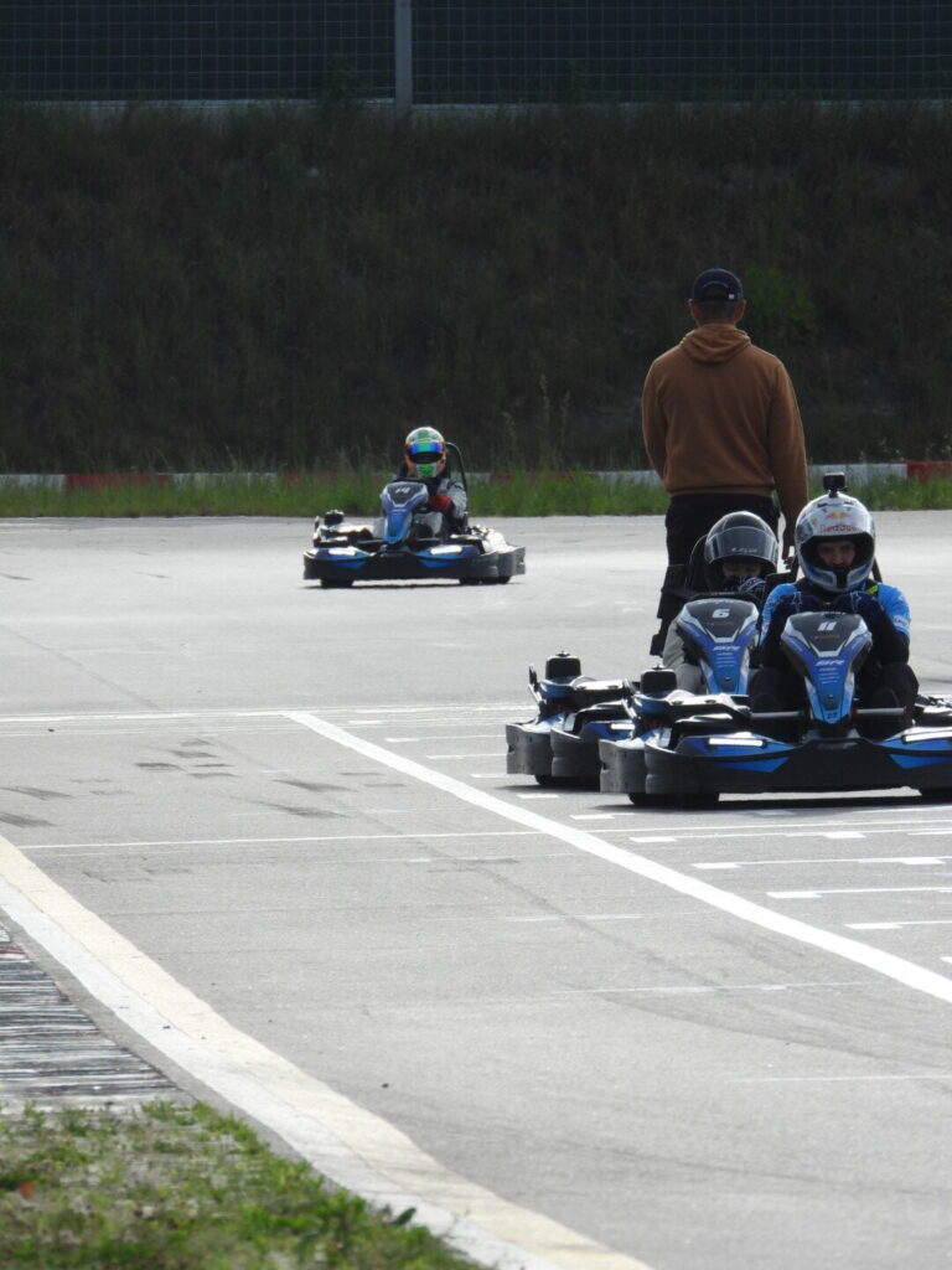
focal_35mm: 650
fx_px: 23835
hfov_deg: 2.3
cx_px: 476
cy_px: 635
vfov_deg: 3.1
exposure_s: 1/400
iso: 100
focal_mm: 117
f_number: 5
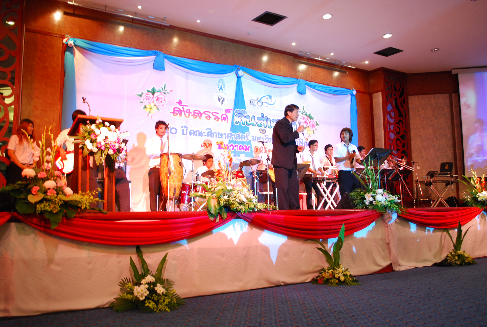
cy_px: 164
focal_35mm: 33
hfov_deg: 57.1
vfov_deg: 40.1
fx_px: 447
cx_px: 244
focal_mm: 22
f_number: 4
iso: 800
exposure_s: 1/10
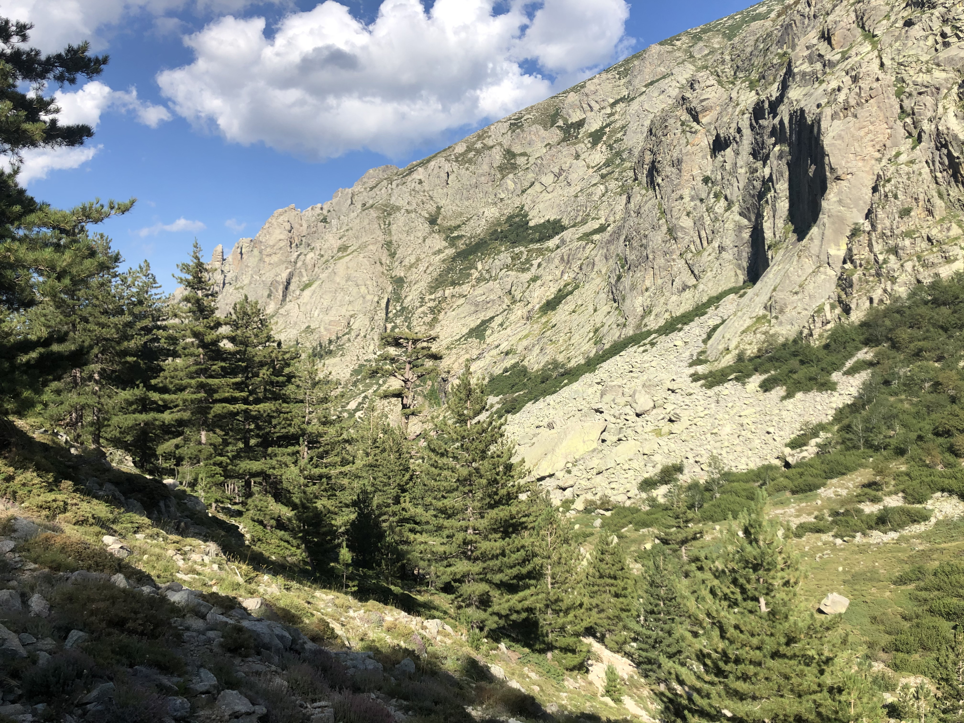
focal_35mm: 28
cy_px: 362
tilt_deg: +0.9
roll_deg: +1.2
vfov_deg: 49.7
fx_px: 780
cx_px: 482
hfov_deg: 63.4
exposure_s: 1/1779
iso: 20
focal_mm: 4
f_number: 1.8
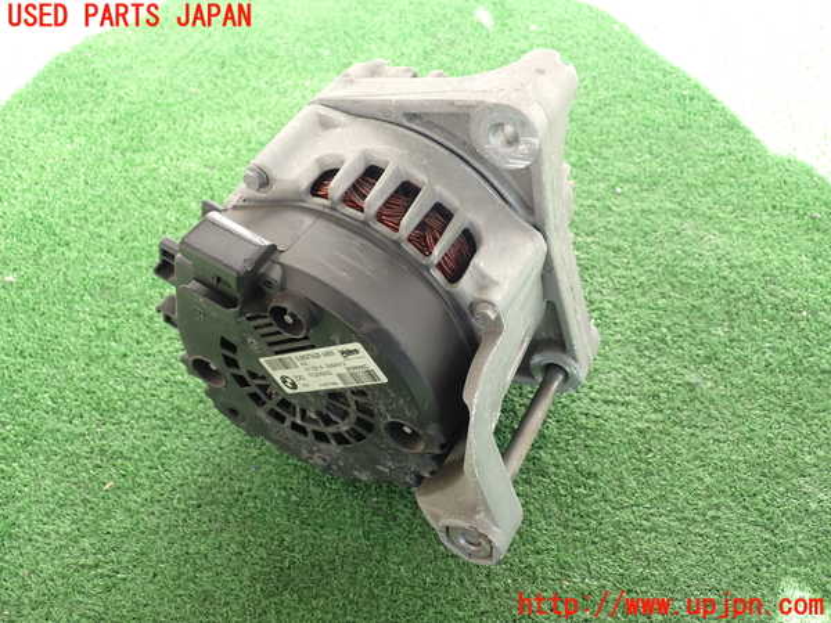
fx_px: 864
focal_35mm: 36
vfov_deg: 39.7
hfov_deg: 51.4
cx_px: 416
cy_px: 312
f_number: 2.5
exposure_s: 1/100
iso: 100
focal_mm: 6.37
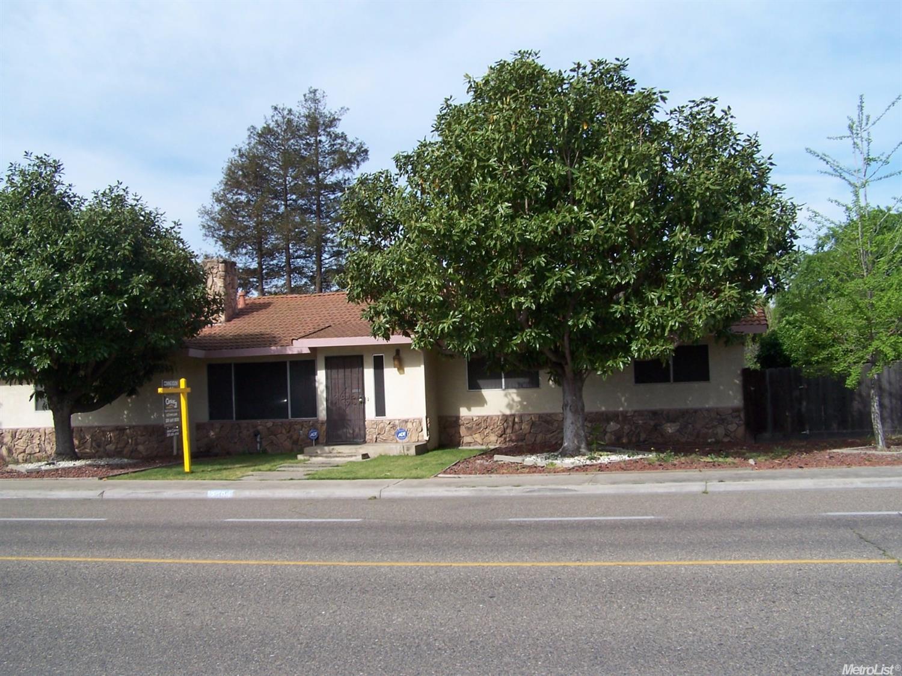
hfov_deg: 49.0
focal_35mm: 38
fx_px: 990
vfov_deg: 37.7
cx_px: 451
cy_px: 338
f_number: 4
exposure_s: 1/640
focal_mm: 6.3
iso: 80
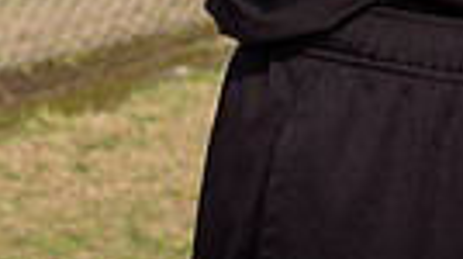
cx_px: 456
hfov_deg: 8.7
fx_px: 3029
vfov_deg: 4.7
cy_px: -487
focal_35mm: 247
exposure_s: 1/200
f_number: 8
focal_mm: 70
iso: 125
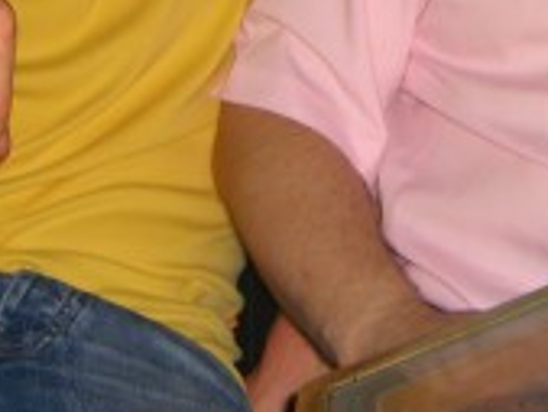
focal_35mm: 135
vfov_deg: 10.6
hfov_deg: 14.3
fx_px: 2139
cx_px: 610
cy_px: -217
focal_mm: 7.9
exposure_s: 1/60
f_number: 2.8
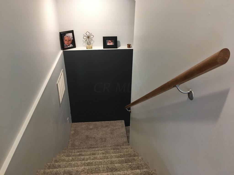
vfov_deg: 48.2
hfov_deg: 61.7
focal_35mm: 29
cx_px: 117
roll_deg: +0.9
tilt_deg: -27.3
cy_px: 88
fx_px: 196
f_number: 2.2
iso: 125
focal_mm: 4.15
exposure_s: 1/30
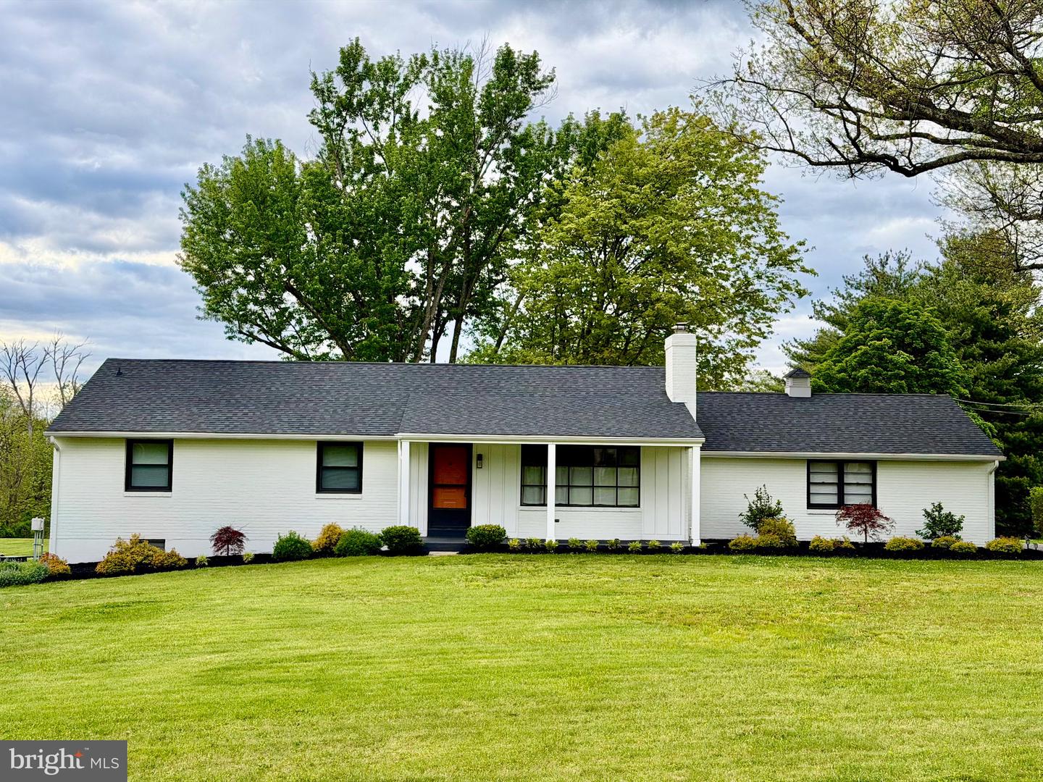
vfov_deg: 30.3
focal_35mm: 48
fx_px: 1446
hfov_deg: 39.7
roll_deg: -0.8
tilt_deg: +3.3
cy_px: 391
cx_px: 522
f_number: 1.78
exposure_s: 1/1678
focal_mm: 6.76
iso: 80
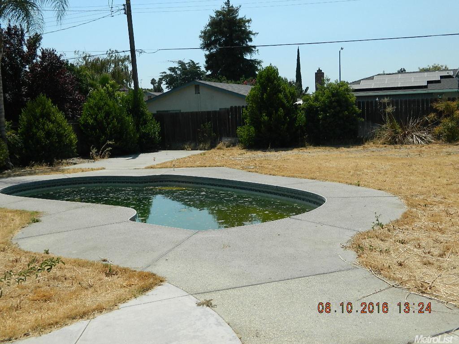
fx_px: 544
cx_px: 230
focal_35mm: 41
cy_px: 172
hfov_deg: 45.8
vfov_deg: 35.1
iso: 80
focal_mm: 7.3
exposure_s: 1/200
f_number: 9.8
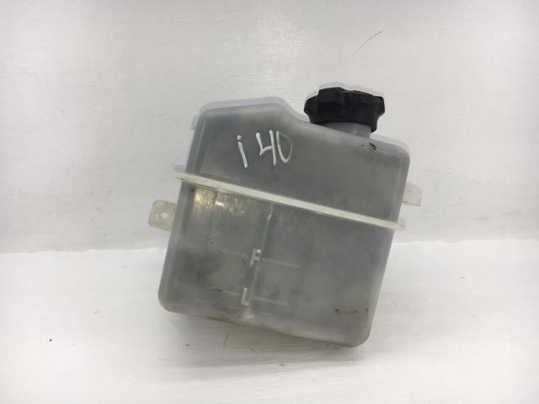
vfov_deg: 48.2
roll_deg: +2.4
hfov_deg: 61.7
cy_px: 202
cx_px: 270
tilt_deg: -14.7
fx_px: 452
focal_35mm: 29
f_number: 2.2
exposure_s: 1/407
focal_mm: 4.15
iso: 25
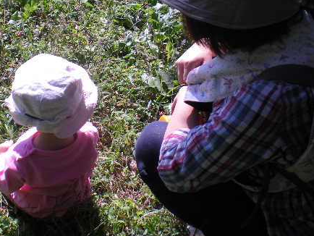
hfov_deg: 34.1
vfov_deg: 26.0
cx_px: 114
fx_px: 508
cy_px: 80
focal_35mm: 56
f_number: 4.6
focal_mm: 6.3
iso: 64
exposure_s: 1/245
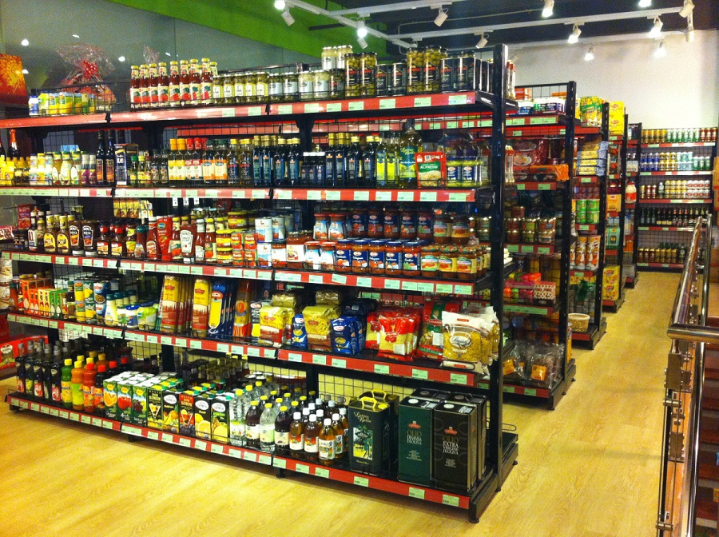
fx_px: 726
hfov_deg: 52.7
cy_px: 268
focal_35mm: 35
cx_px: 360
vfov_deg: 40.6
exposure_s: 1/15
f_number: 2.8
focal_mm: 3.85
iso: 320
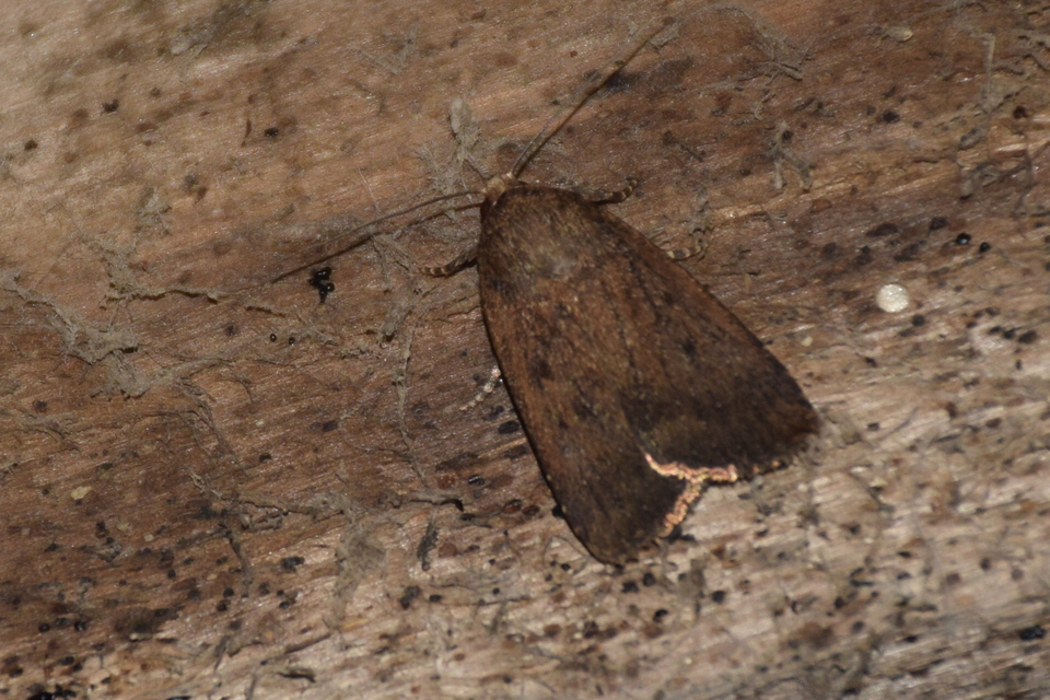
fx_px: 5687
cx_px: 525
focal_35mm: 195
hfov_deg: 10.5
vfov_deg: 7.0
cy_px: 350
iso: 320
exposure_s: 1/60
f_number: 7.1
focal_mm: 130
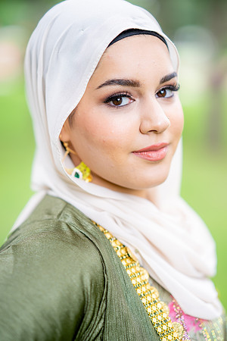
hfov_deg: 16.1
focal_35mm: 85
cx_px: 114
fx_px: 804
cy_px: 170
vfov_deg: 23.9
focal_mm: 85
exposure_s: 1/640
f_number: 1.4
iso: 100
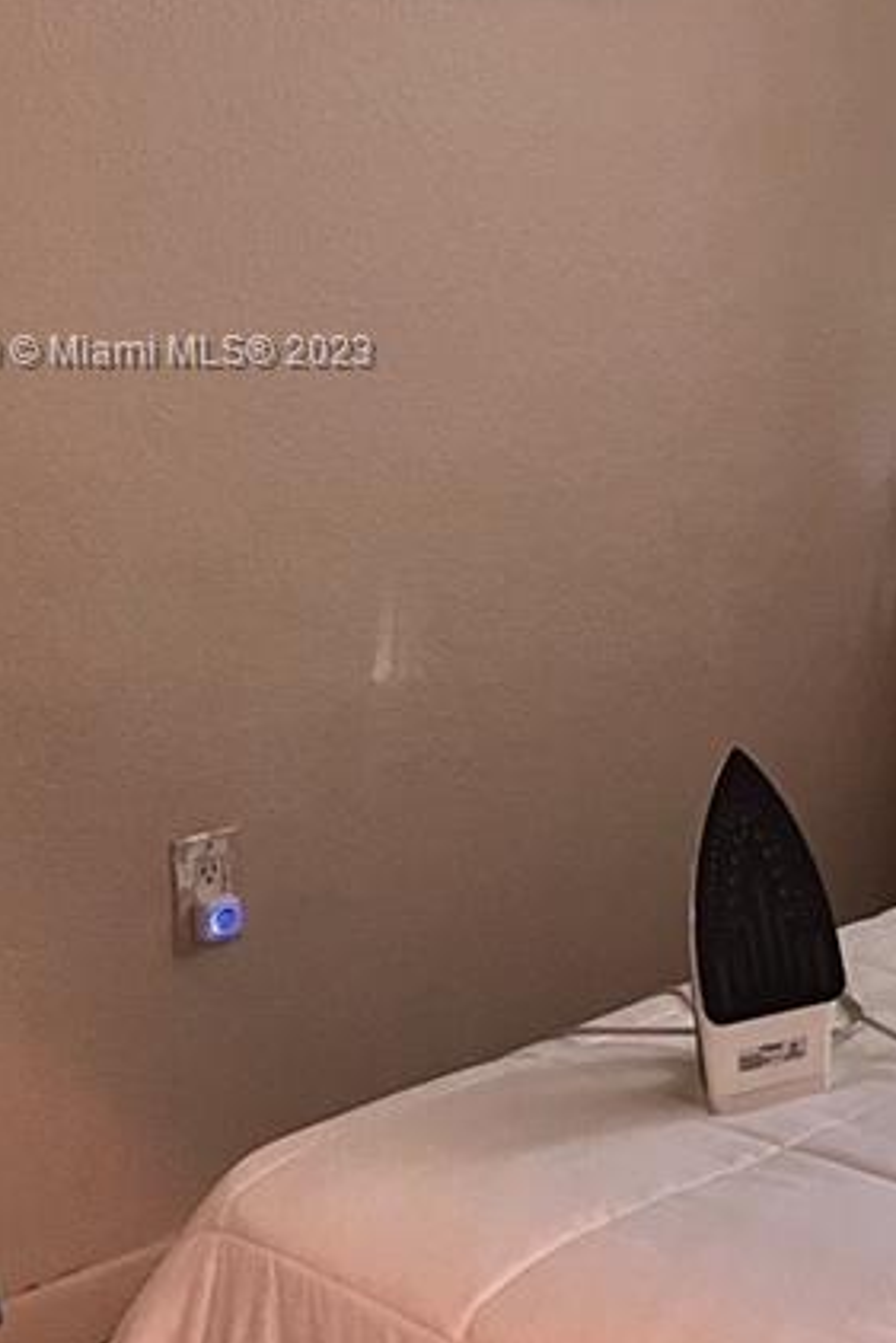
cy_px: 354
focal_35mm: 77
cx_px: 1224
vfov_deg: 26.0
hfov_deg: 16.6
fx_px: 2872
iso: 500
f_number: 1.5
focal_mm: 5.7
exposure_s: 1/60
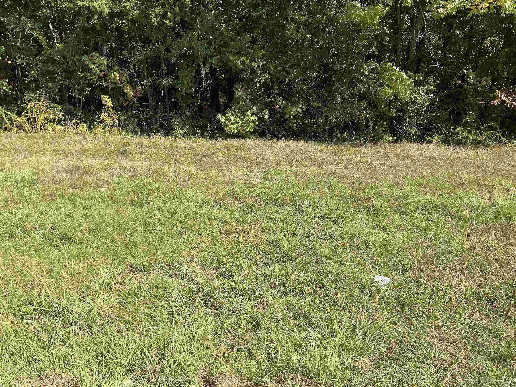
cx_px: 258
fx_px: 432
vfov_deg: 48.2
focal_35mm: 29
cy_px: 194
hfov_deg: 61.7
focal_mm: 3
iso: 16
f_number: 1.8
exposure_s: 1/792
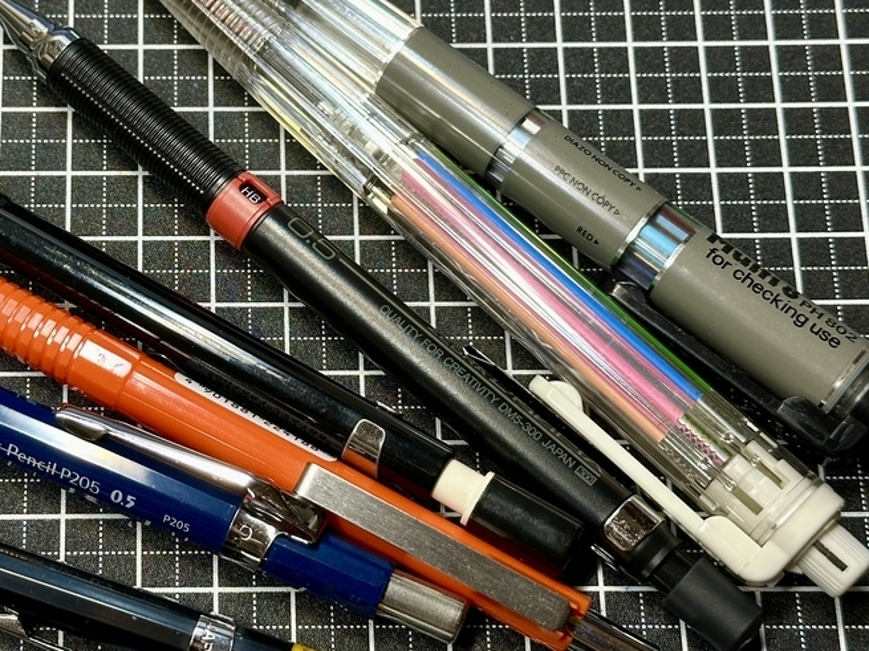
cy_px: 317
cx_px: 211
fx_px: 2209
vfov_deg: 16.8
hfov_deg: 22.0
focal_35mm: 88
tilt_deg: -67.9
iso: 80
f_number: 1.78
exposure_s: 1/120
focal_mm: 6.86
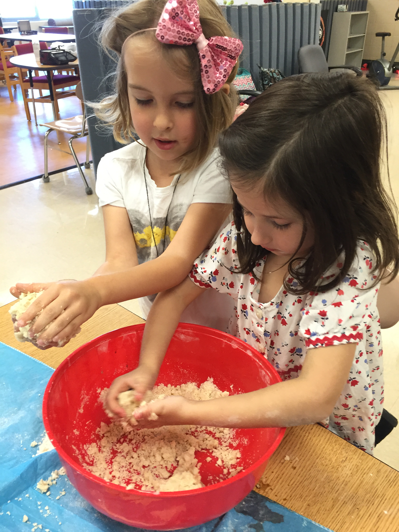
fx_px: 446
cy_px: 266
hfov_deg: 48.2
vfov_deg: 61.7
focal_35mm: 29
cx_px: 200
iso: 125
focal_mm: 4.15
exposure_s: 1/30
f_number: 2.2
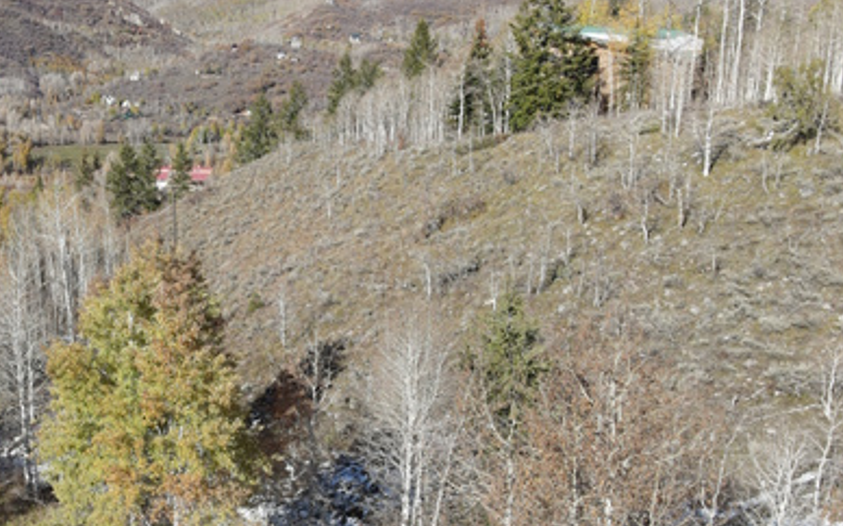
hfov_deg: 45.6
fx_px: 964
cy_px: 346
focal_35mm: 42
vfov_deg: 30.3
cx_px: 213
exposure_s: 1/500
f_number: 2.8
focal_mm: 4.5
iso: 100
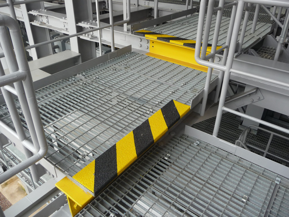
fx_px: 234
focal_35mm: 28
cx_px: 144
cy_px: 108
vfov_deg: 49.7
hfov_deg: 63.4
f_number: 3.3
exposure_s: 1/60
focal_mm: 4.7
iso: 100
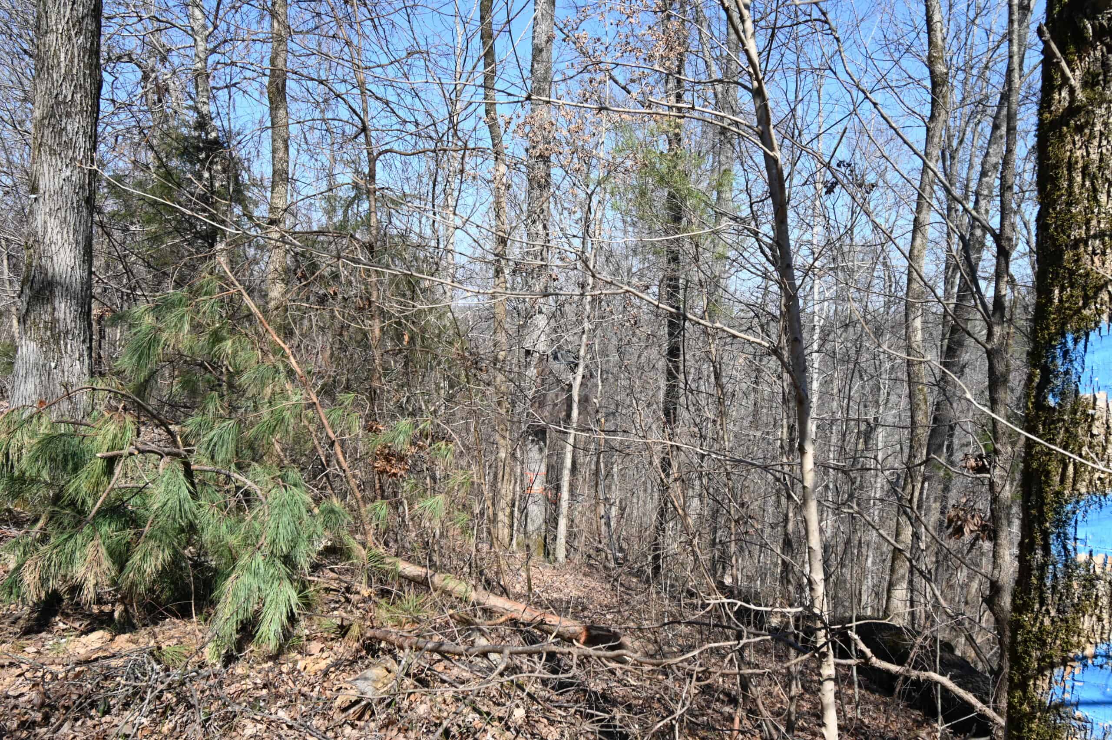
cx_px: 556
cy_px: 370
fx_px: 926
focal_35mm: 30
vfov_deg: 43.6
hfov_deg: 62.0
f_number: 6.3
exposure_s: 1/320
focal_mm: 20
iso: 100
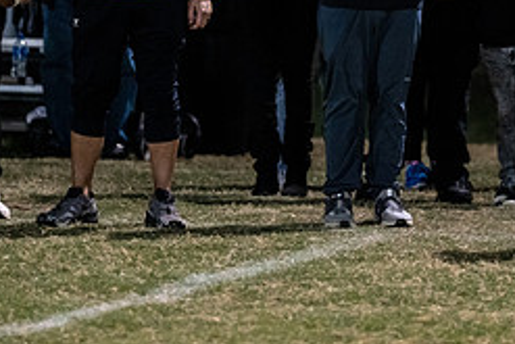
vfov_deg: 3.7
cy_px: -53
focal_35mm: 373
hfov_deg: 5.5
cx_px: 292
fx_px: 5339
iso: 5000
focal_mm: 159
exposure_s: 1/320
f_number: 2.8
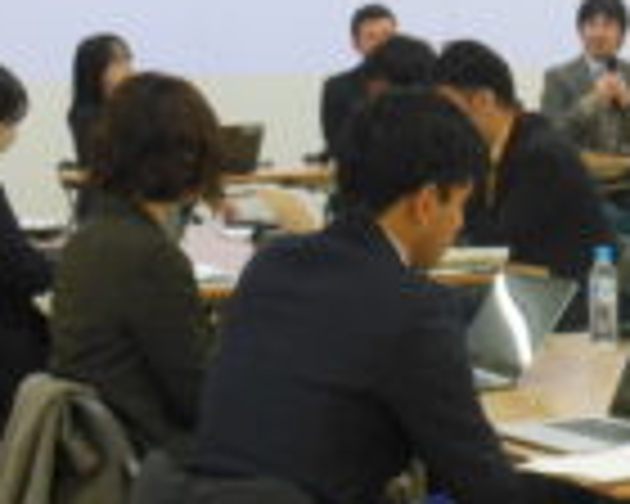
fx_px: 3282
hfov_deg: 10.9
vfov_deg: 8.8
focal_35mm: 176
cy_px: 220
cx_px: 634
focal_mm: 12.4
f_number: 5.2
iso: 400
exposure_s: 1/30
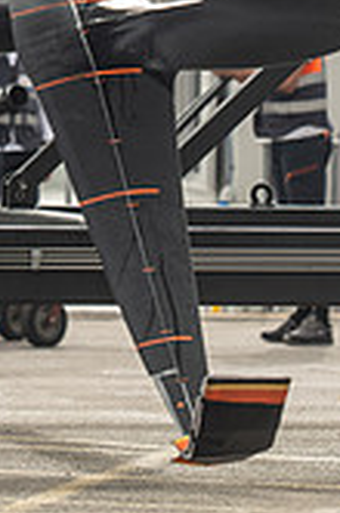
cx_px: 9
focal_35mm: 543
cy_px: -121
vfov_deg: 3.8
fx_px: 7724
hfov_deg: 2.5
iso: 100
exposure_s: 1/1000
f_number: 2.8
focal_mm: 200
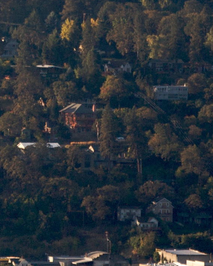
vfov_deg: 3.0
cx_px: -170
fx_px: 5049
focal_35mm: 641
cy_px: 13
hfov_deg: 2.4
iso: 560
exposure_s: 1/1000
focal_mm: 75
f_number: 5.3
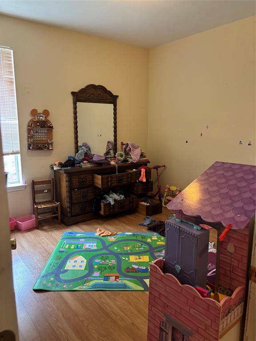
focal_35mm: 26
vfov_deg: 67.3
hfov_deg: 53.1
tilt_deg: -10.2
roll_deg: -0.3
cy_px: 170
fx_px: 256
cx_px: 128
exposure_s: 1/60
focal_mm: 5.96
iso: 320
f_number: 1.6
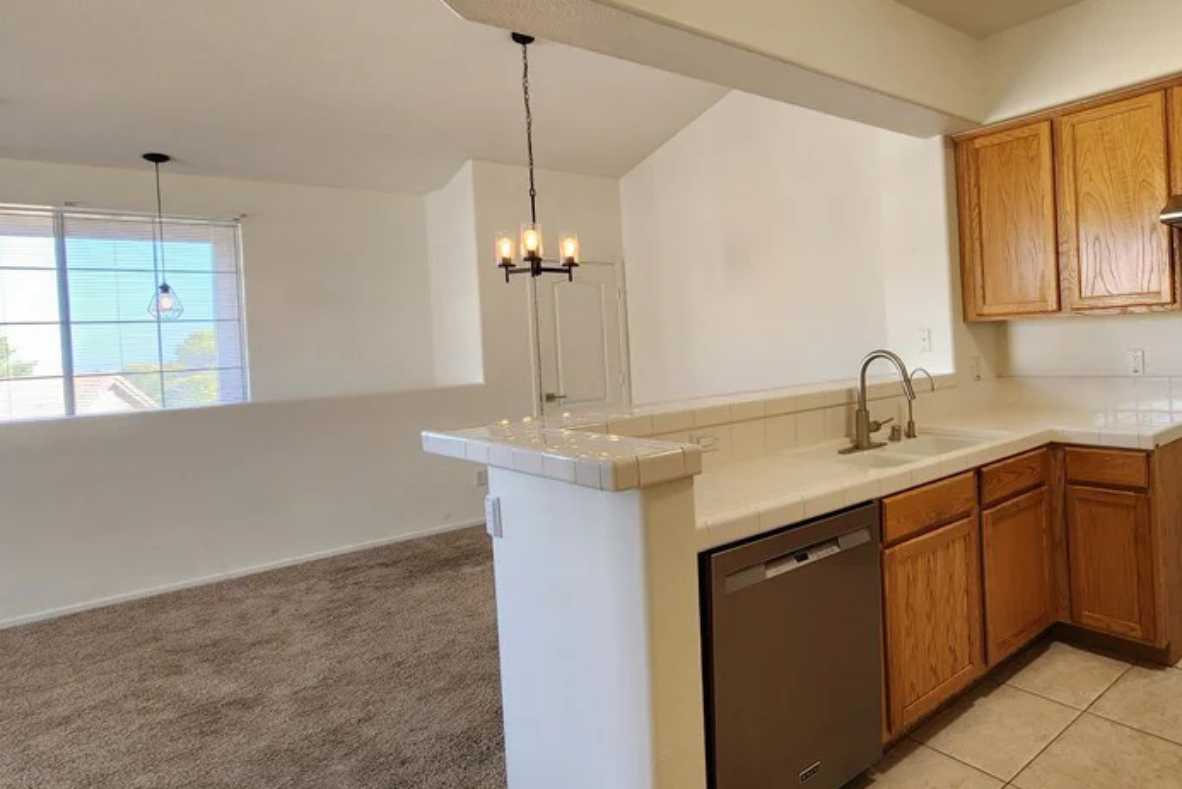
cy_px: 333
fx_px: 657
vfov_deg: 61.7
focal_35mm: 20
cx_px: 863
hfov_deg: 78.6
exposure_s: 1/60
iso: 125
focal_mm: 2.2
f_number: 2.2
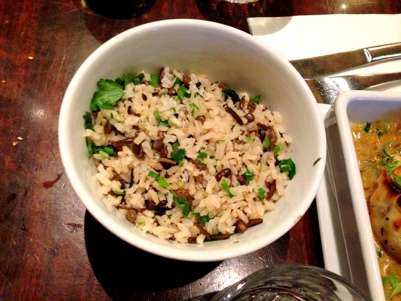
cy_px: 150
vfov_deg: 42.9
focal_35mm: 33
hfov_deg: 55.4
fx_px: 382
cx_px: 200
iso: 500
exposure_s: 1/15
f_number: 2.4
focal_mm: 4.13
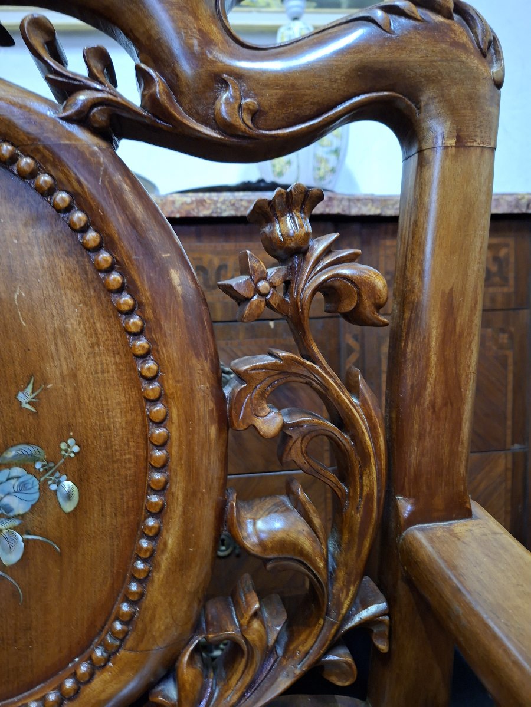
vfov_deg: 73.9
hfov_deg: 58.9
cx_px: 266
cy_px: 354
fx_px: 470
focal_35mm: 23
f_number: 1.8
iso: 800
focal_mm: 5.54
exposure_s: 1/20
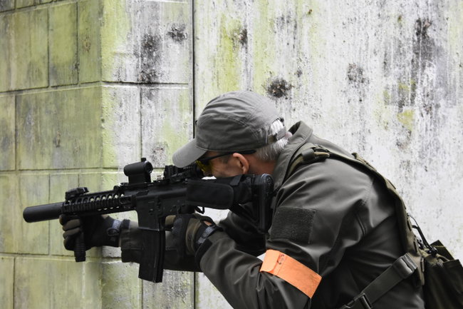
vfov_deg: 11.1
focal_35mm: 123
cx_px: 232
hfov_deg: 16.7
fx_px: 1581
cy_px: 154
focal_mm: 82
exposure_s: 1/125
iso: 3600
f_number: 5.6
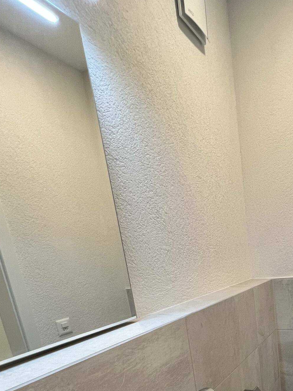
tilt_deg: -15.1
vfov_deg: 61.1
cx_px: 236
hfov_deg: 51.3
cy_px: 335
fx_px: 282
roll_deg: +6.6
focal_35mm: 25
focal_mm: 1.57
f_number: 1.8
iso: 125
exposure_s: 1/100
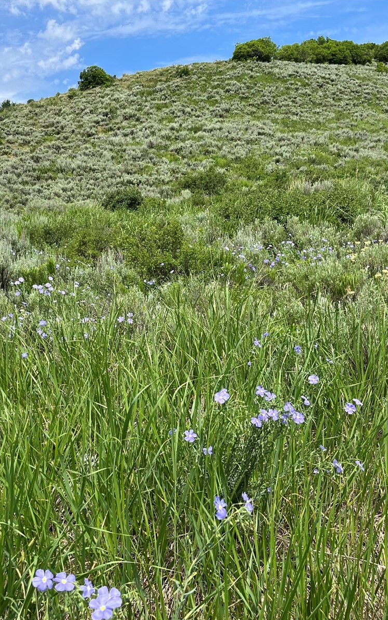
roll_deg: -0.4
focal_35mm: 37
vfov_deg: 52.7
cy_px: 310
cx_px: 183
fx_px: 626
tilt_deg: -6.5
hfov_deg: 34.4
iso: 50
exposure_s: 1/2268
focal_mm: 5.1
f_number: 1.6
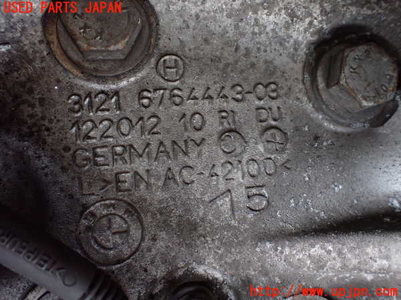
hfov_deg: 60.0
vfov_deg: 46.8
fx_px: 348
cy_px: 150
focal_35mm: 30
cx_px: 200
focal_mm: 5.4
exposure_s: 1/40
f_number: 2.3
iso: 800
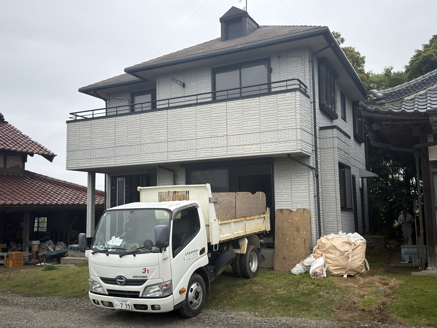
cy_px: 164
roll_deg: +2.0
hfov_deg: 52.6
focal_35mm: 35
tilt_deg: +6.3
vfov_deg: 40.7
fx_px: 442
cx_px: 218
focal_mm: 6.76
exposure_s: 1/2347
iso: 64
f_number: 1.78
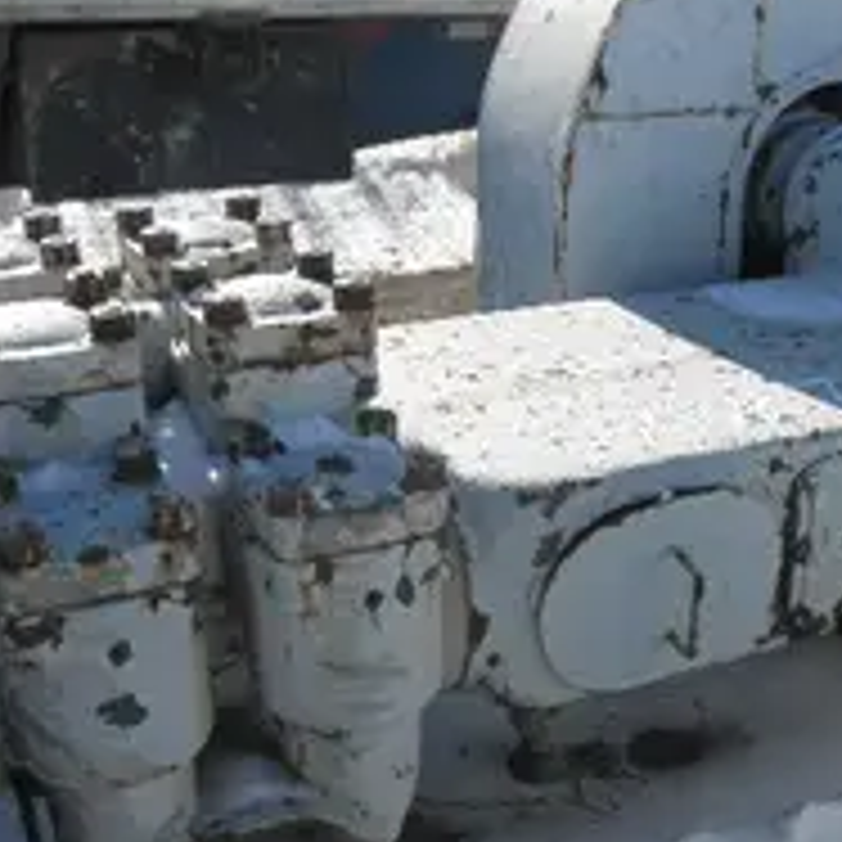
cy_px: 536
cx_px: 603
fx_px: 1459
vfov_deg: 32.0
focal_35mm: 53
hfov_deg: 31.8
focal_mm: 5
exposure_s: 1/100
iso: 64
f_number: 8.5
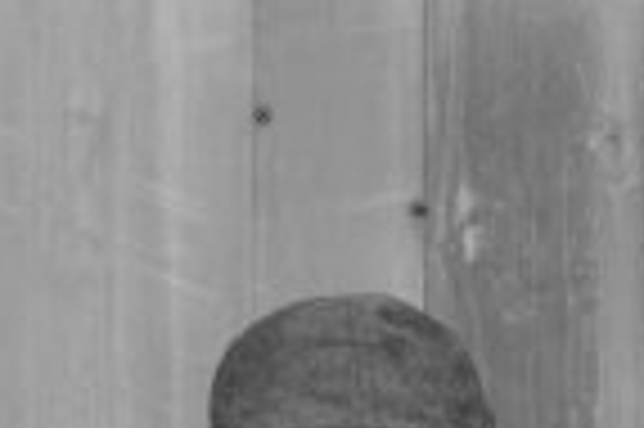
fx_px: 5879
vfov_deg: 4.2
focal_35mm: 329
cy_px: 582
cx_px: 1712
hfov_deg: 5.9
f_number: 5
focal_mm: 35
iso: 200
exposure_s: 1/320
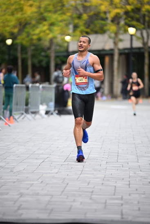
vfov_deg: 10.3
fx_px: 1249
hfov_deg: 6.9
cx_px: 75
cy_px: 112
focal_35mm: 200
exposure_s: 1/1250
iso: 1250
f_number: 2.8
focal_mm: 200
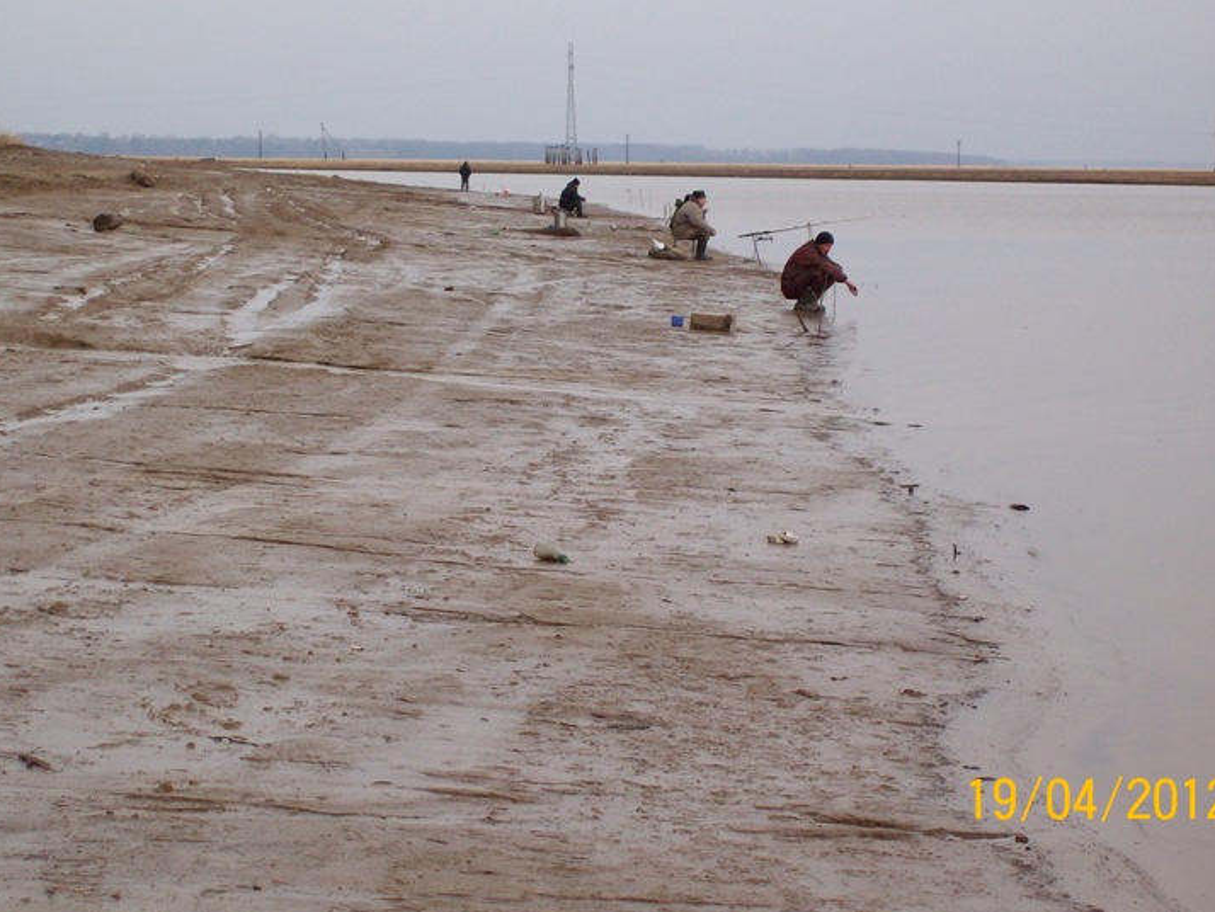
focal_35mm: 121
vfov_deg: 12.3
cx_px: 619
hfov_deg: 16.3
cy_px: 413
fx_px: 4248
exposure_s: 1/282
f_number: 4.8
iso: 80
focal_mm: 18
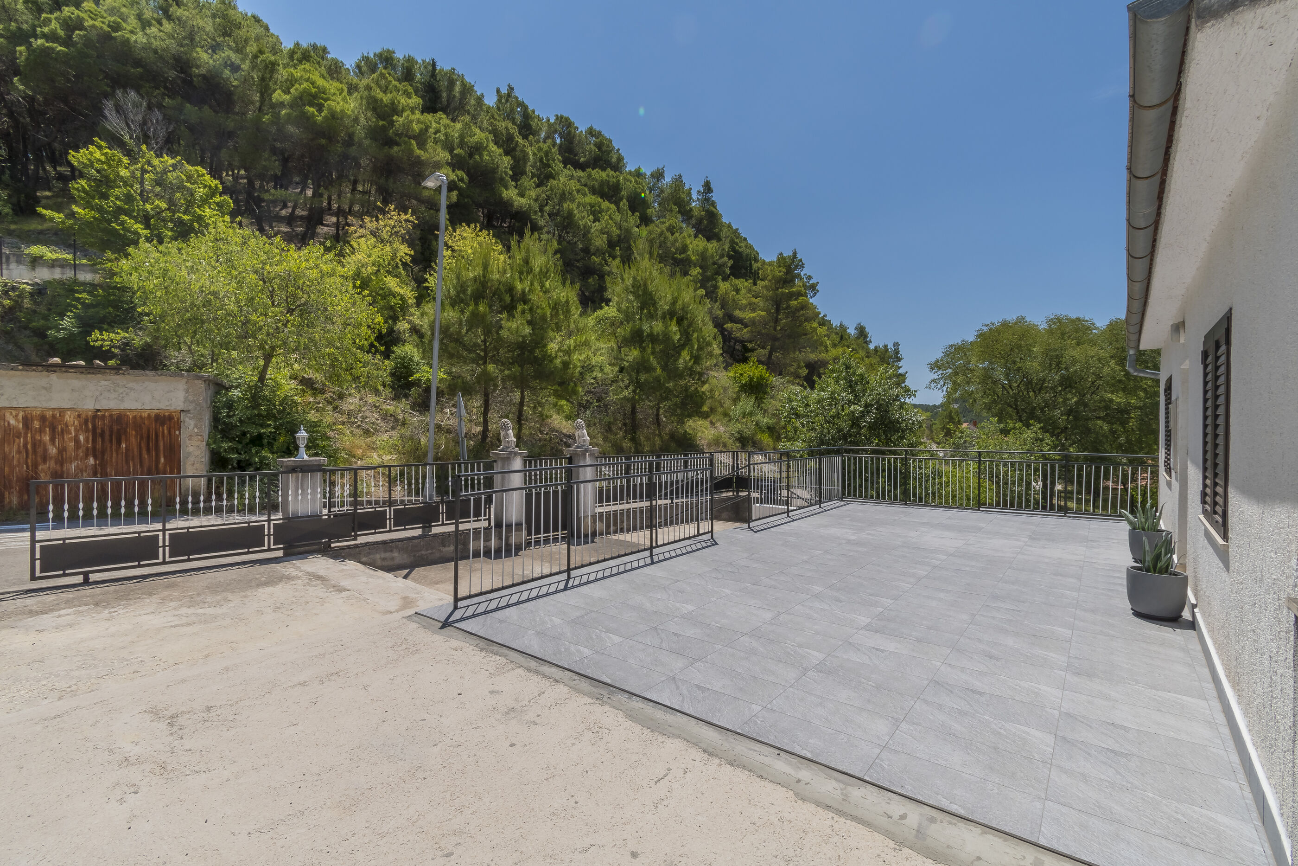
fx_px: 541
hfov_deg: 100.4
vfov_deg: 77.3
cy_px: 433
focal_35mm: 15
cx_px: 649
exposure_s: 1/250
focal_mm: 10
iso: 100
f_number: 14
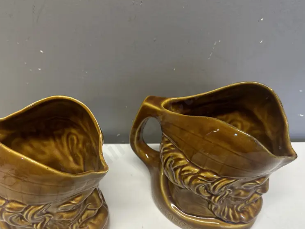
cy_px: 139
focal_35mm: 33
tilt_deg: -41.9
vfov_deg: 42.7
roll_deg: -0.2
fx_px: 291
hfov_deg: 55.2
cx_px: 131
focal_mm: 6.86
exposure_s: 1/100
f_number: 1.78
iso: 160
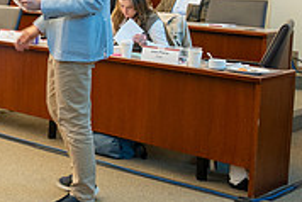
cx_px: -100
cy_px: 25
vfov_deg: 17.3
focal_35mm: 78
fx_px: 655
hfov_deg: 22.9
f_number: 4
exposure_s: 1/50
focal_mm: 24
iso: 1250
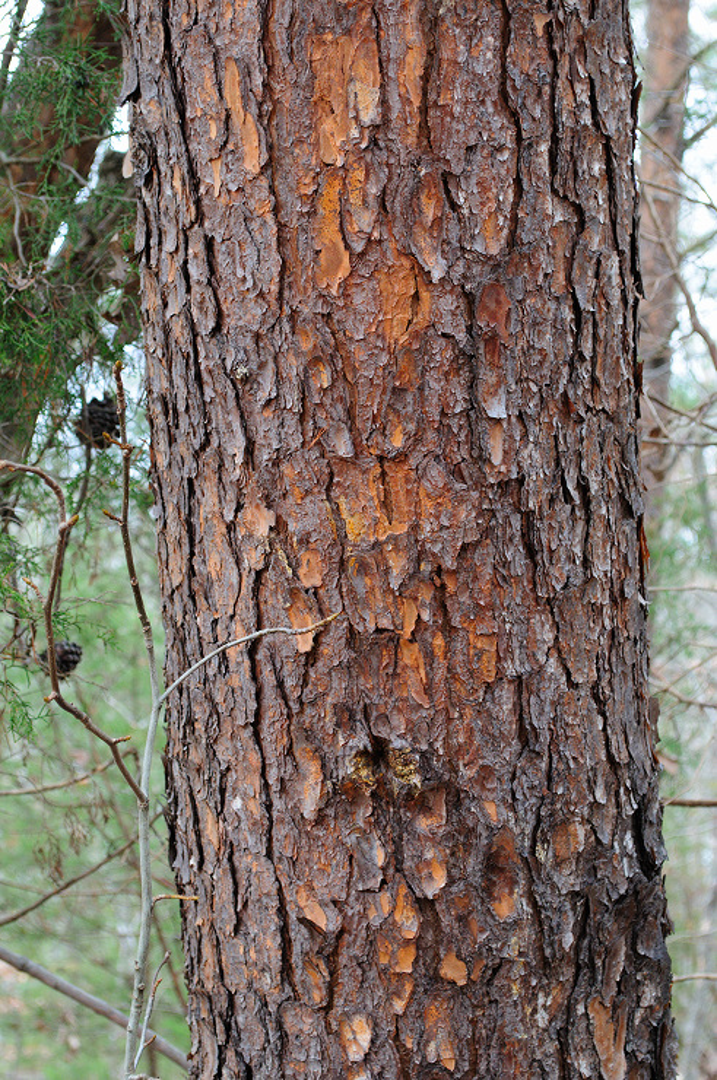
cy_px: 540
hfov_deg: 18.9
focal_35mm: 72
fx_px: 2158
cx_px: 358
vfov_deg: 28.1
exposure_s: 1/50
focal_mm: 48
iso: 400
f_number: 8
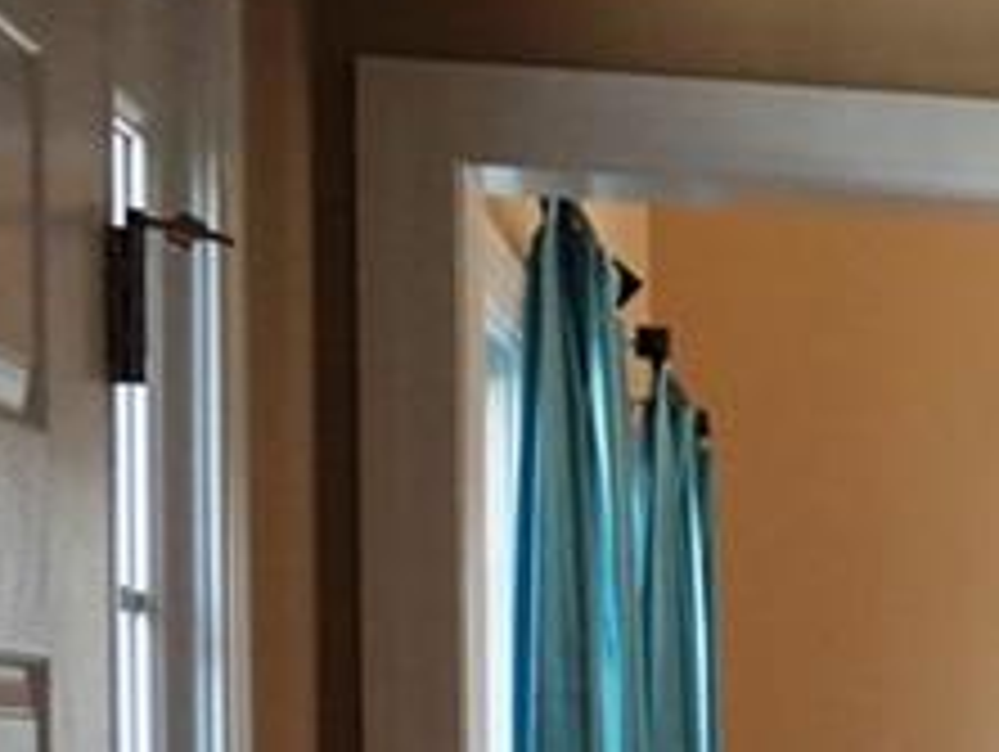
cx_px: 1962
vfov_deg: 11.3
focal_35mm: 126
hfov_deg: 13.5
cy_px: 1108
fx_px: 3646
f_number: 4
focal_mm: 19
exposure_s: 1/160
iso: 1000
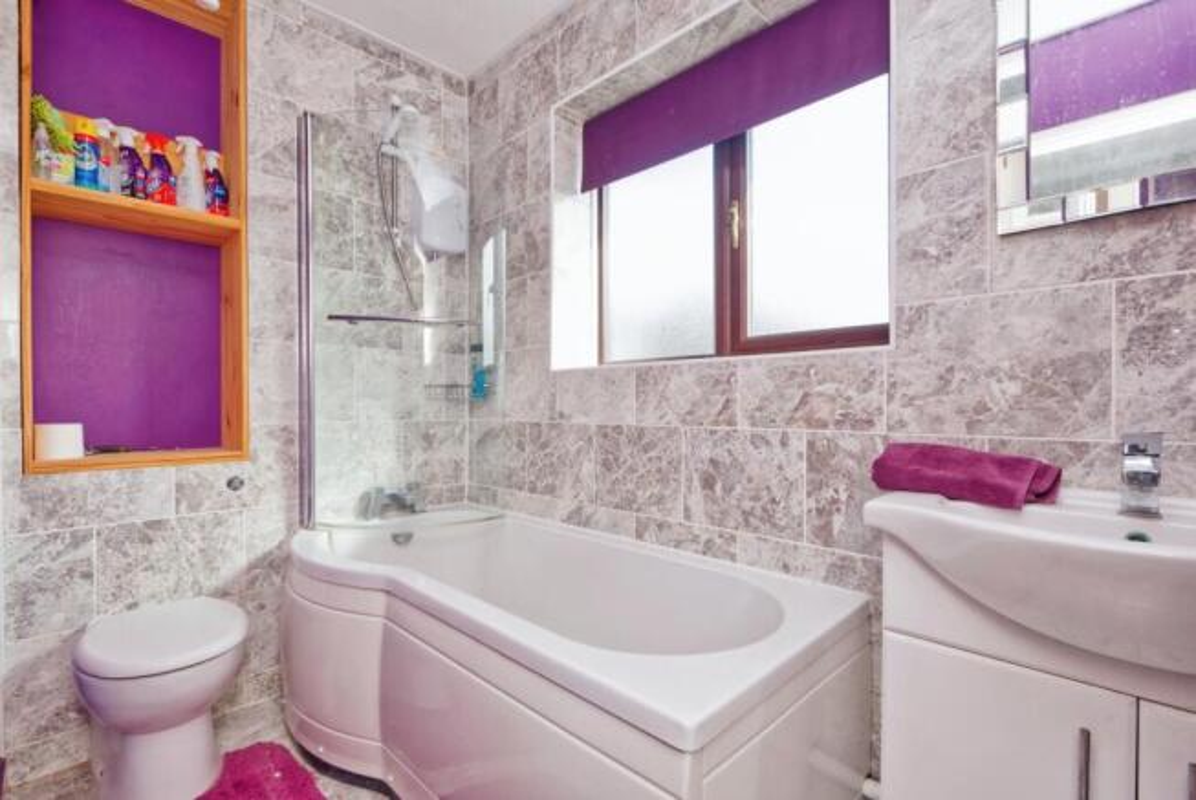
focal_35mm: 16
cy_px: 400
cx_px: 598
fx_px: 532
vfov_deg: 73.9
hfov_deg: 96.7
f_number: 9
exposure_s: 1/80
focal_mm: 16
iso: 400
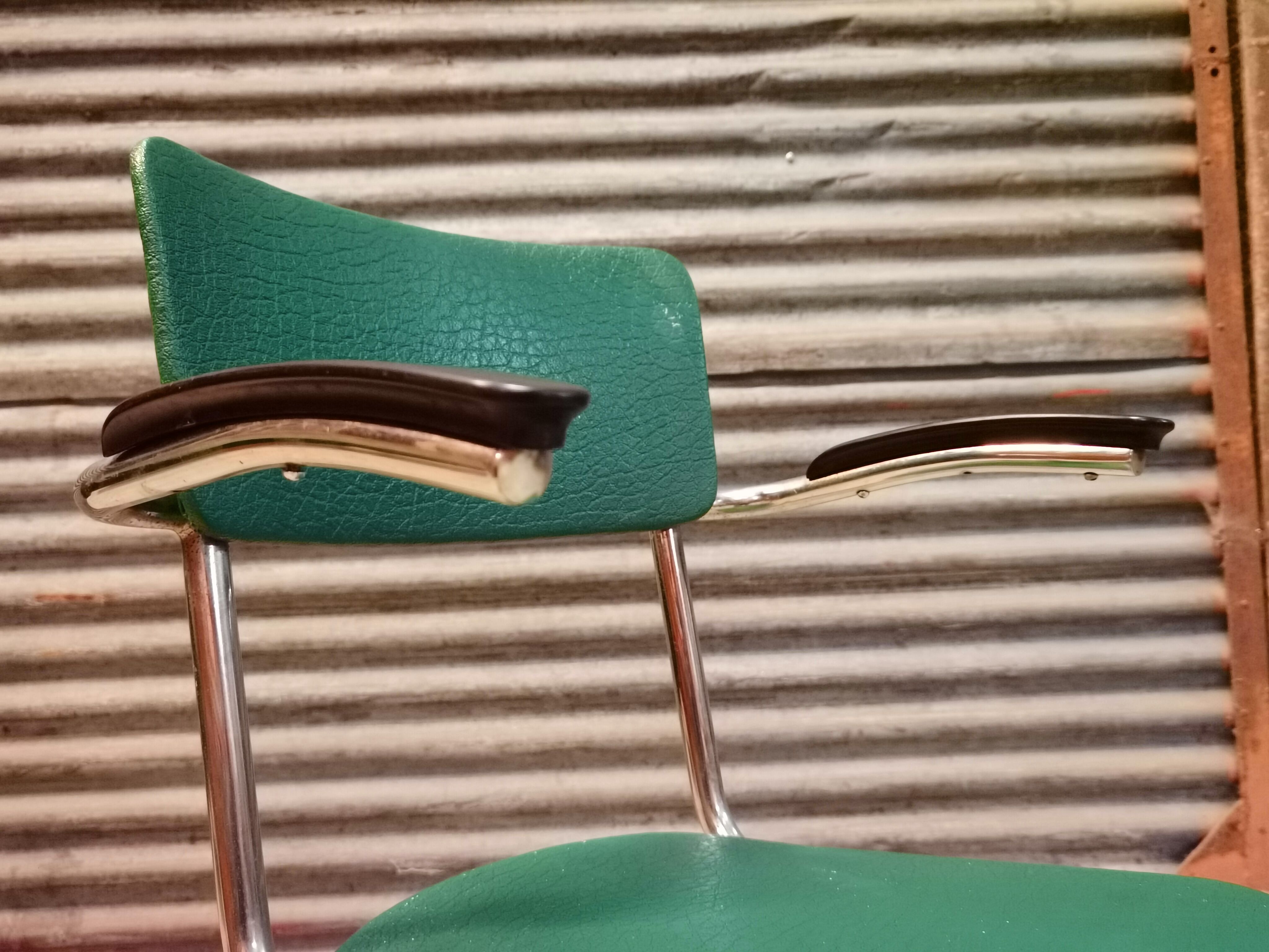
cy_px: 476
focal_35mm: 32
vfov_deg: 44.2
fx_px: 1173
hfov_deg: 56.8
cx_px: 634
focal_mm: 6.71
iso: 1250
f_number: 1.9
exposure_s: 1/20
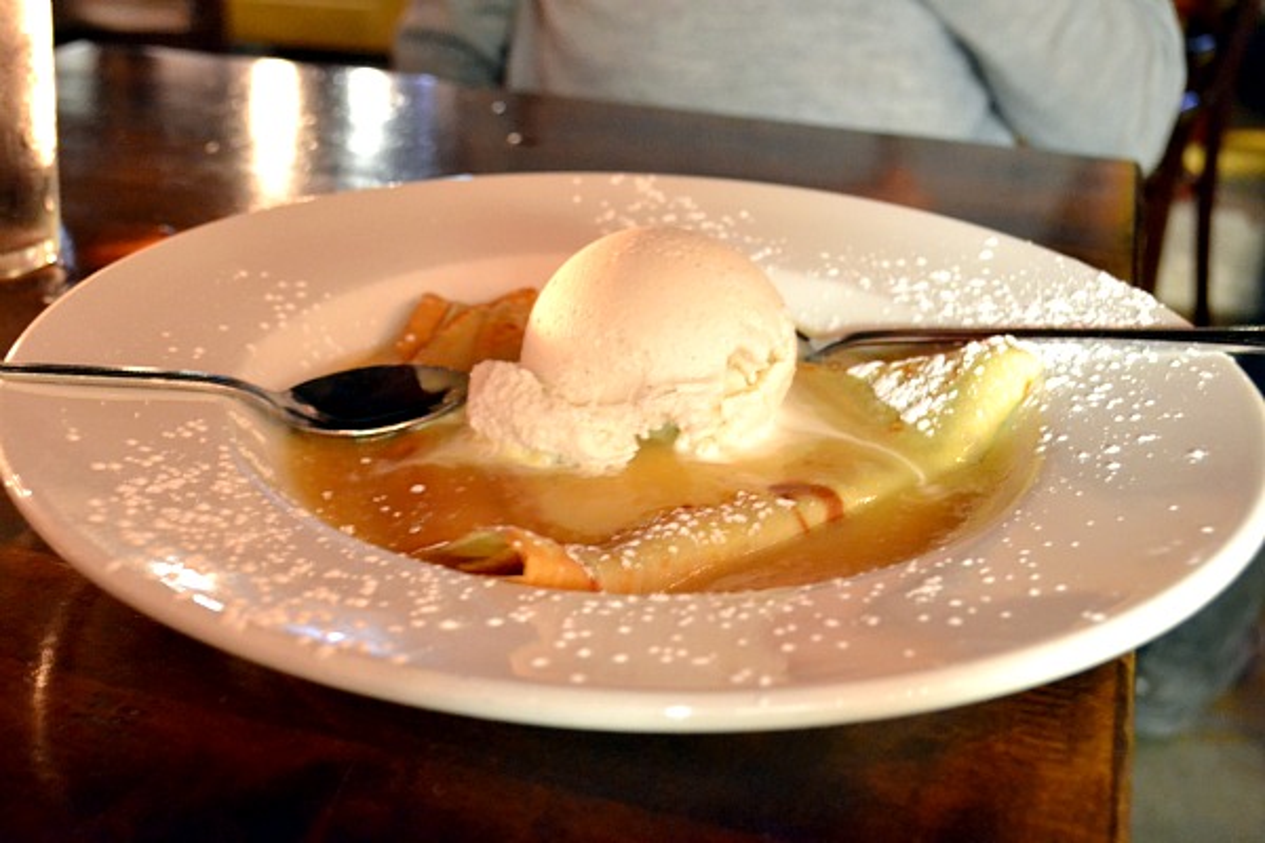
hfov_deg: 45.0
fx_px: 1528
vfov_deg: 30.8
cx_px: 632
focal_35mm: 44
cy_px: 422
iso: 3200
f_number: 4.5
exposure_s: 1
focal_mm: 29
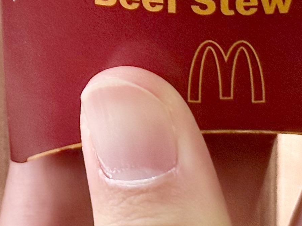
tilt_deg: -10.8
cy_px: -257
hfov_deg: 9.2
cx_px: 12
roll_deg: +0.6
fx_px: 1876
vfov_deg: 6.7
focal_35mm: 215
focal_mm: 6.86
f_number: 1.78
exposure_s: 1/143
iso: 80
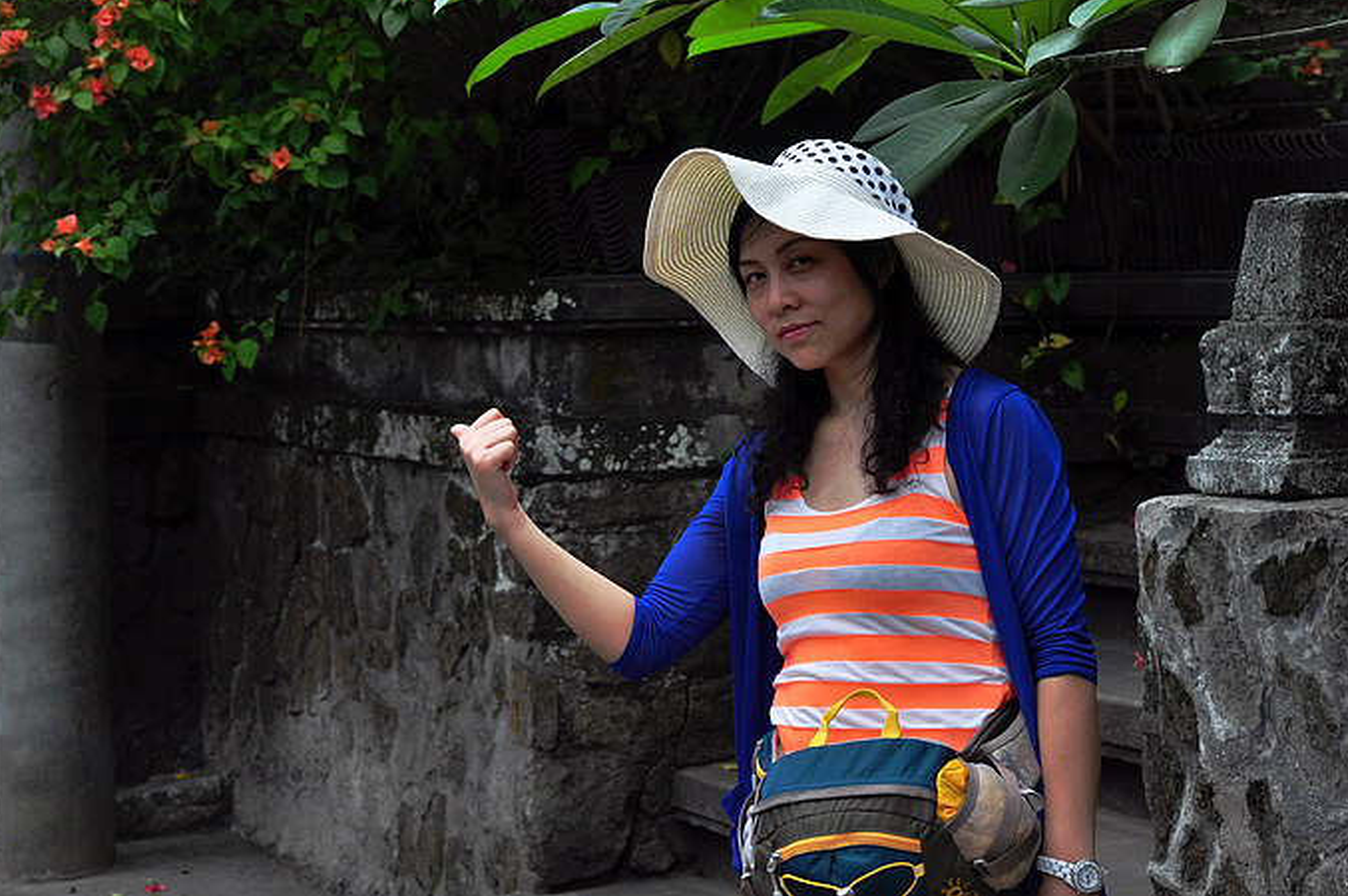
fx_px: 3853
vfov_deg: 13.3
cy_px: 402
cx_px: 733
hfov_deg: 19.8
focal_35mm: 103
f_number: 8
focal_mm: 62
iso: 200
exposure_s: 1/250
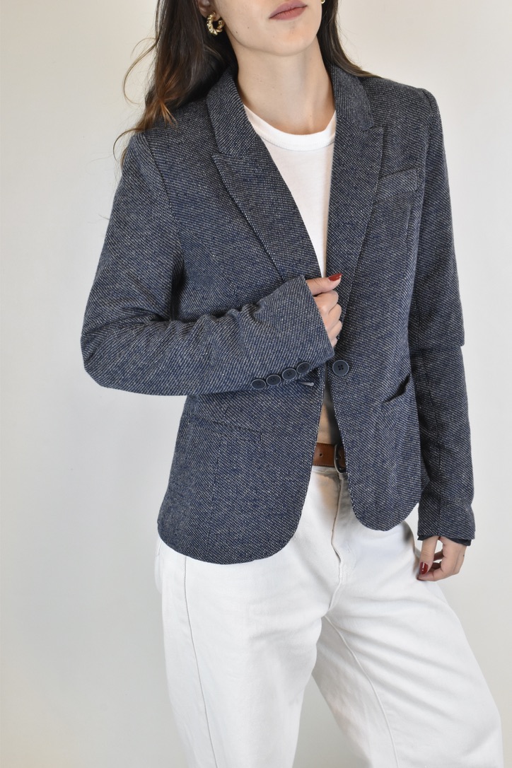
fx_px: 1088
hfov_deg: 26.5
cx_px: 256
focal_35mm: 51
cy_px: 384
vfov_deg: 38.9
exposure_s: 1/40
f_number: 13
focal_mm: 34
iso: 1600
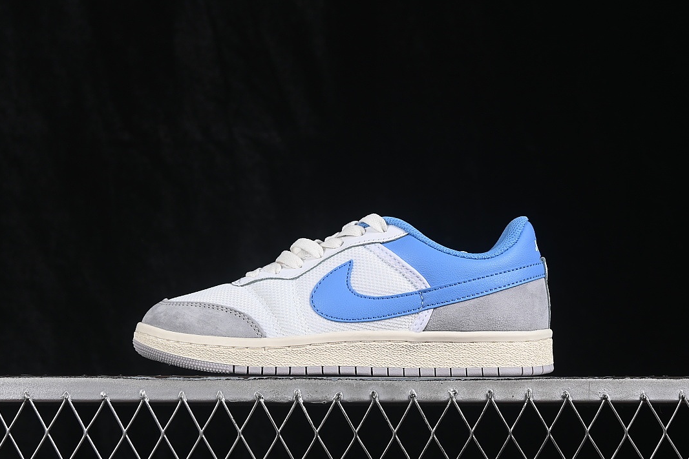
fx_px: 1455
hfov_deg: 26.6
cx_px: 348
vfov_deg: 18.0
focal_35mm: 76
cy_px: 231
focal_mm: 50
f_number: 8
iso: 160
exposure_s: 1/80
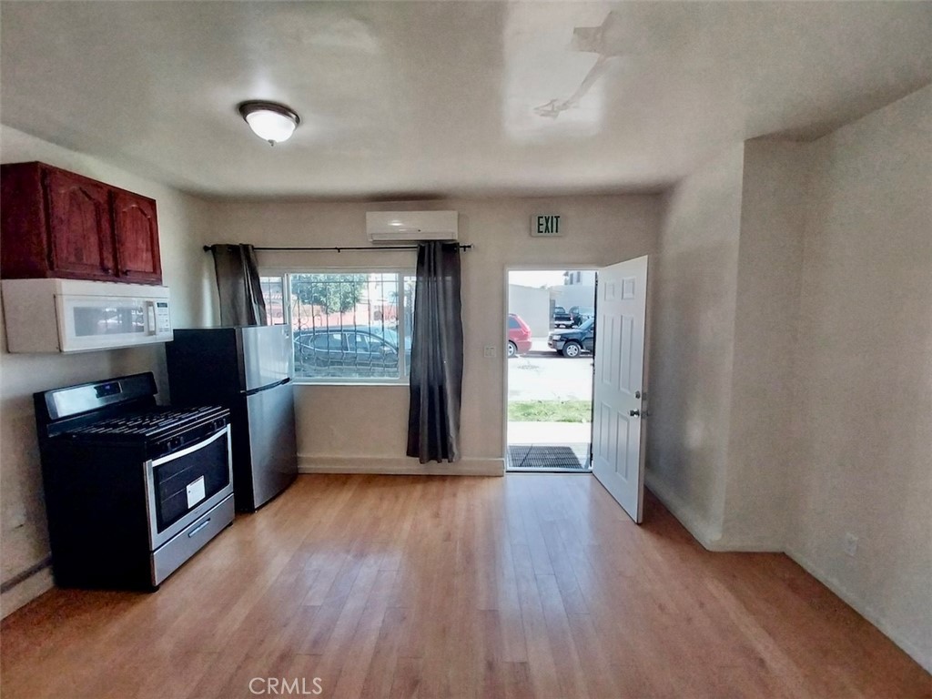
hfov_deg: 106.2
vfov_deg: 89.9
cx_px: 466
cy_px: 350
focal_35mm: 13
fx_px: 350
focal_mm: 1.13
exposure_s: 1/124
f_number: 2.2
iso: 64
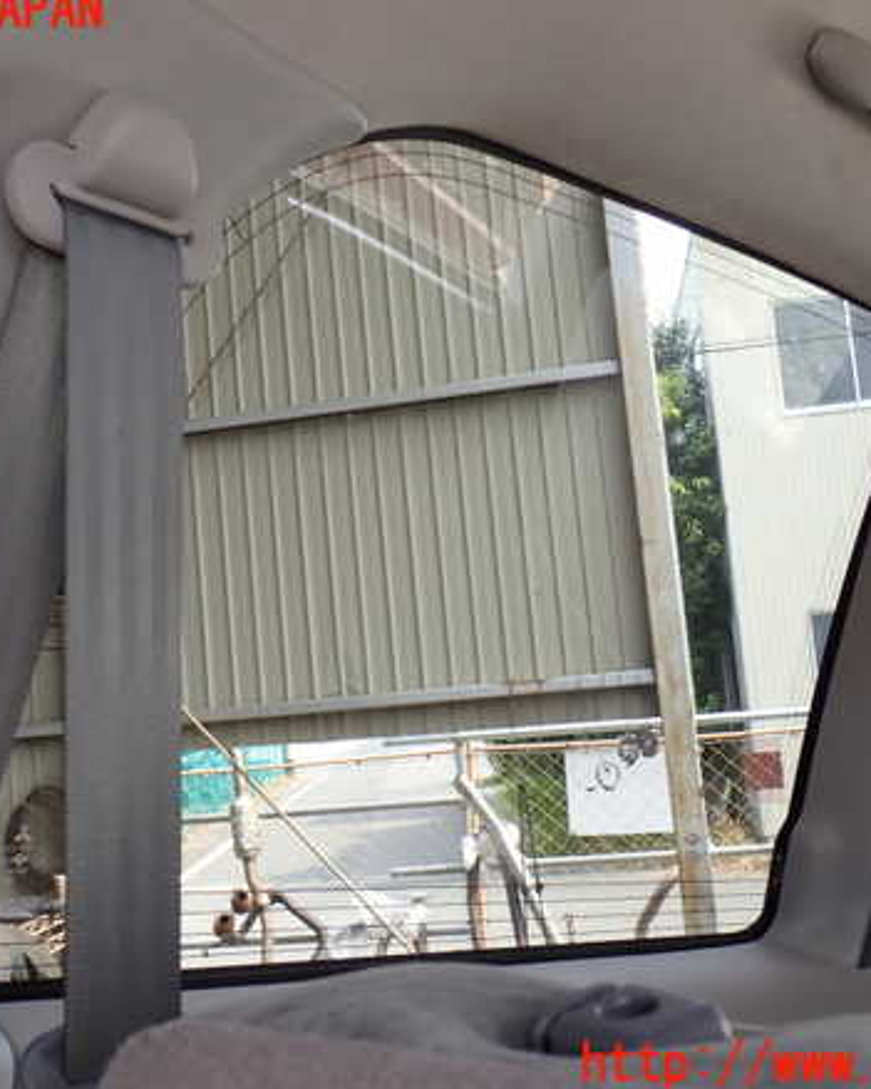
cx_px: 397
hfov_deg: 37.3
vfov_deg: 45.8
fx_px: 1289
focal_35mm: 40
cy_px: 538
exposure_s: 1/60
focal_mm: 5.4
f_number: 3.2
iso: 100
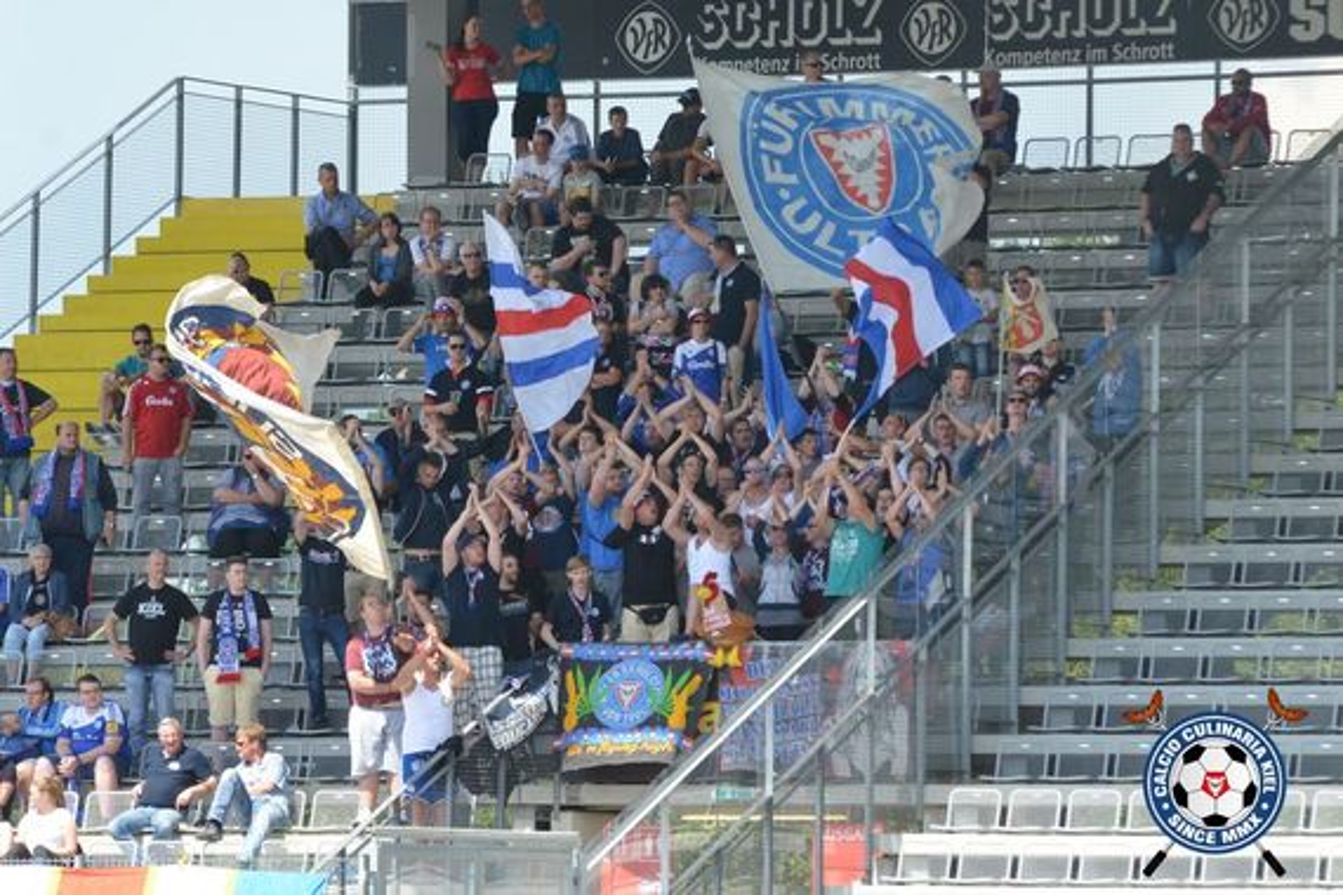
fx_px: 11191
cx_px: 672
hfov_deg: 6.9
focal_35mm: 300
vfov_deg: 4.6
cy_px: 448
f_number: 9
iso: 2000
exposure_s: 1/2000
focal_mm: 200
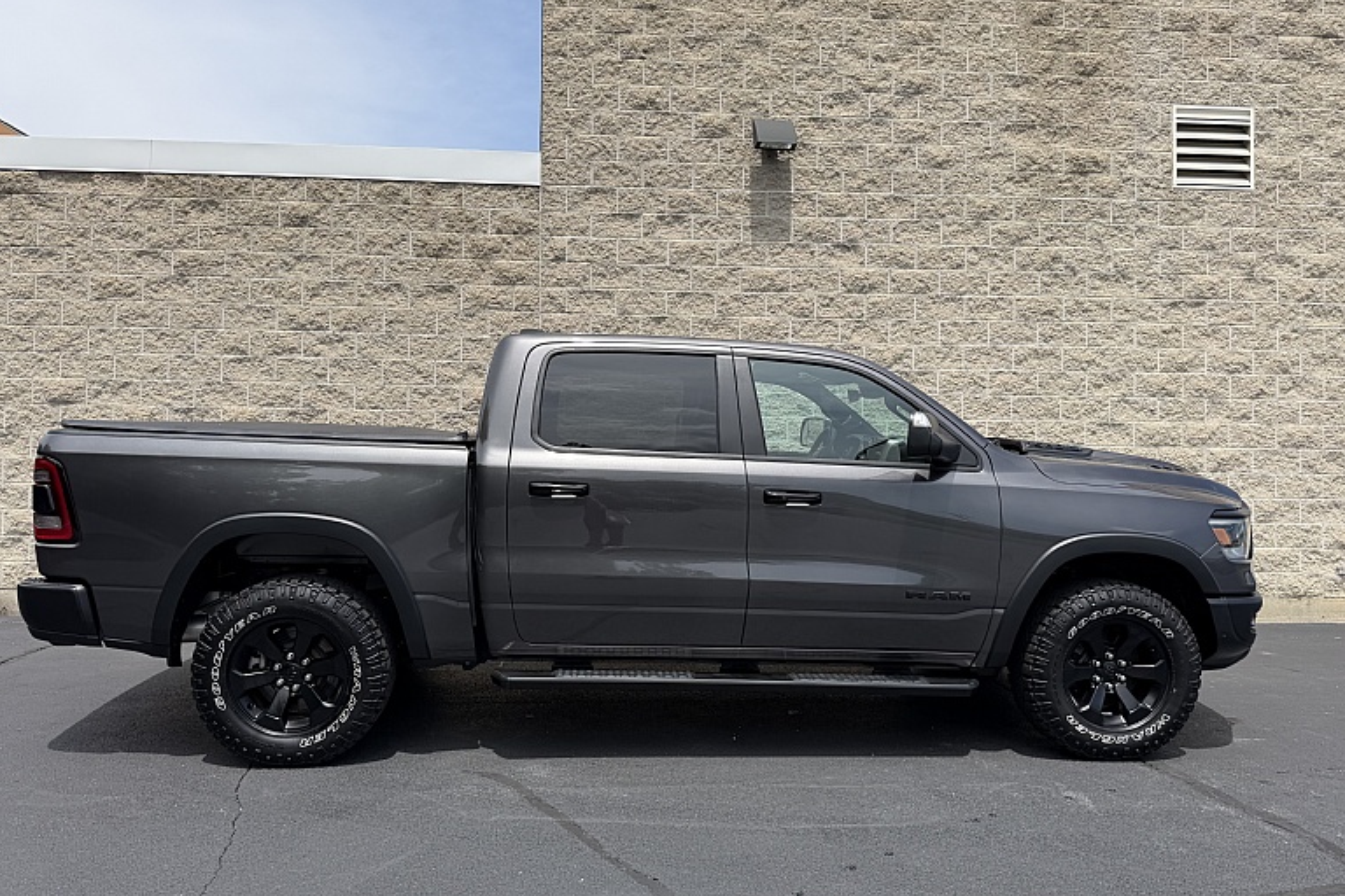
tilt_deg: +1.3
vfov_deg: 49.5
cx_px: 662
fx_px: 971
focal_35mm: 26
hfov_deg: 69.4
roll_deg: -0.2
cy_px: 458
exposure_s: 1/3953
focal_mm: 6.76
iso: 80
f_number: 1.78
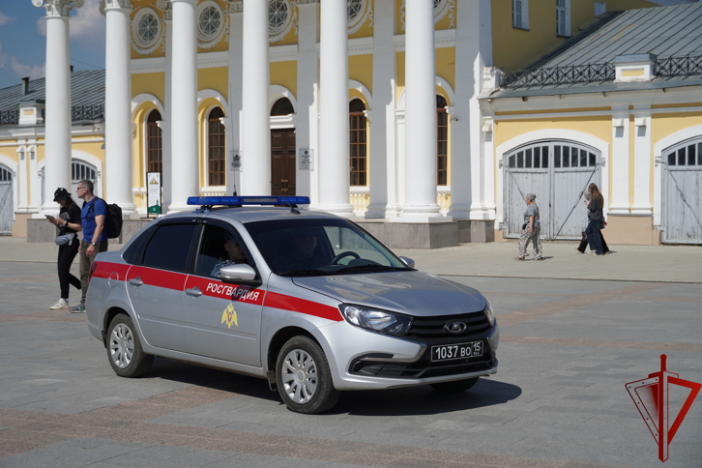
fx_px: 1209
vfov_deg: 21.9
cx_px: 347
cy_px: 229
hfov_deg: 32.4
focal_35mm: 62
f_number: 5
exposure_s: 1/1250
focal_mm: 40
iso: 100
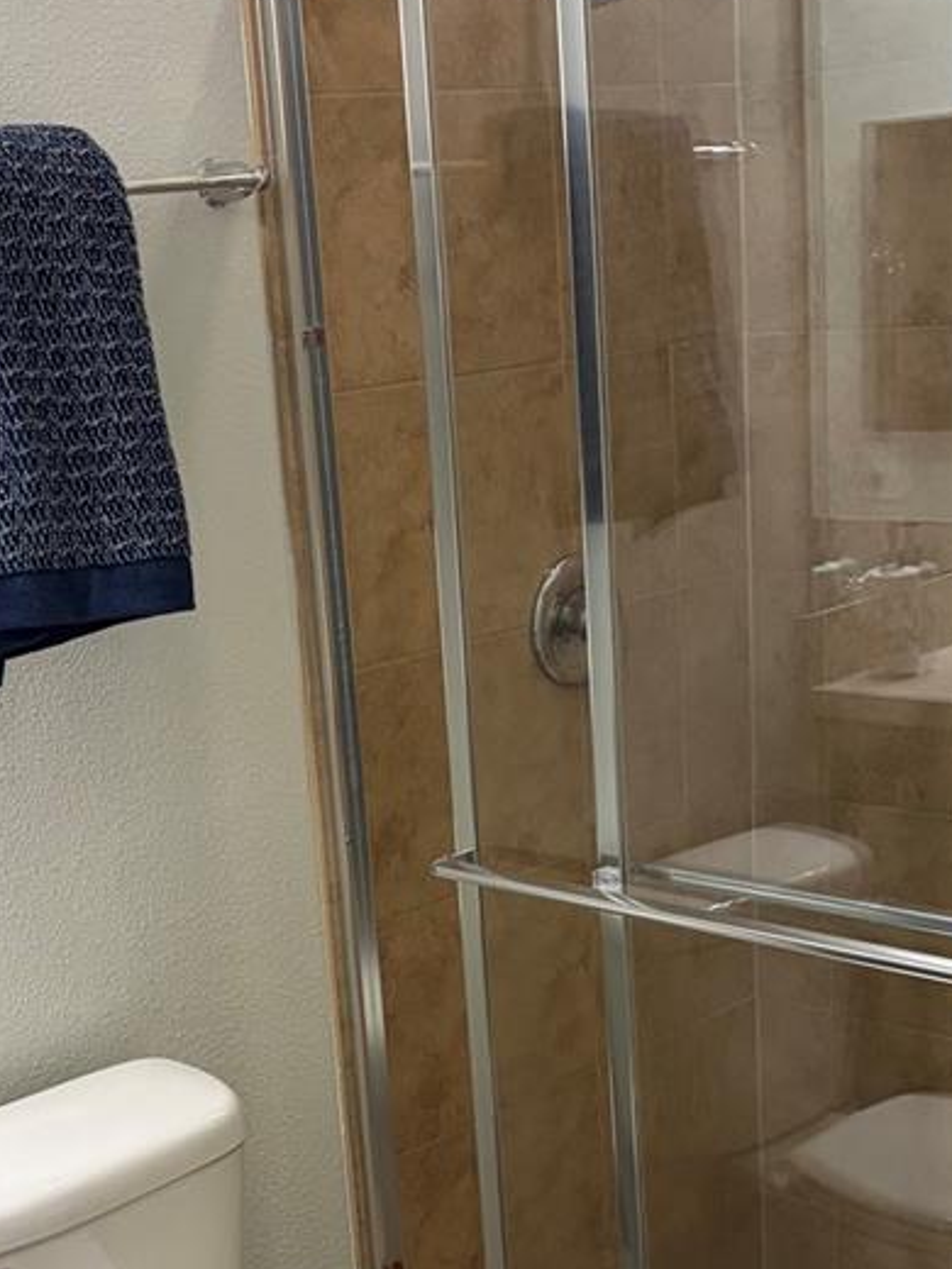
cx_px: 405
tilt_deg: -17.4
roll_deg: +4.9
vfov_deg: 31.6
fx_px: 2200
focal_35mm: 60
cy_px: 959
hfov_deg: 24.4
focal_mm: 5.96
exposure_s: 1/60
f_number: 1.6
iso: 200
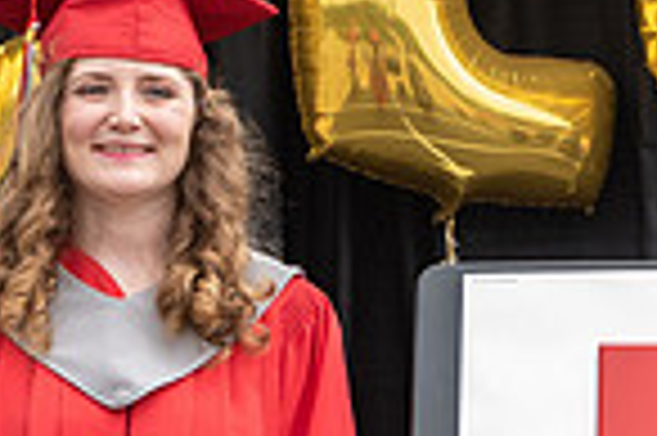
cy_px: 530
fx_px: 4885
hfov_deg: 7.7
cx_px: 198
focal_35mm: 268
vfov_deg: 5.1
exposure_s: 1/500
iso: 500
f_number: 5.6
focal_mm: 52
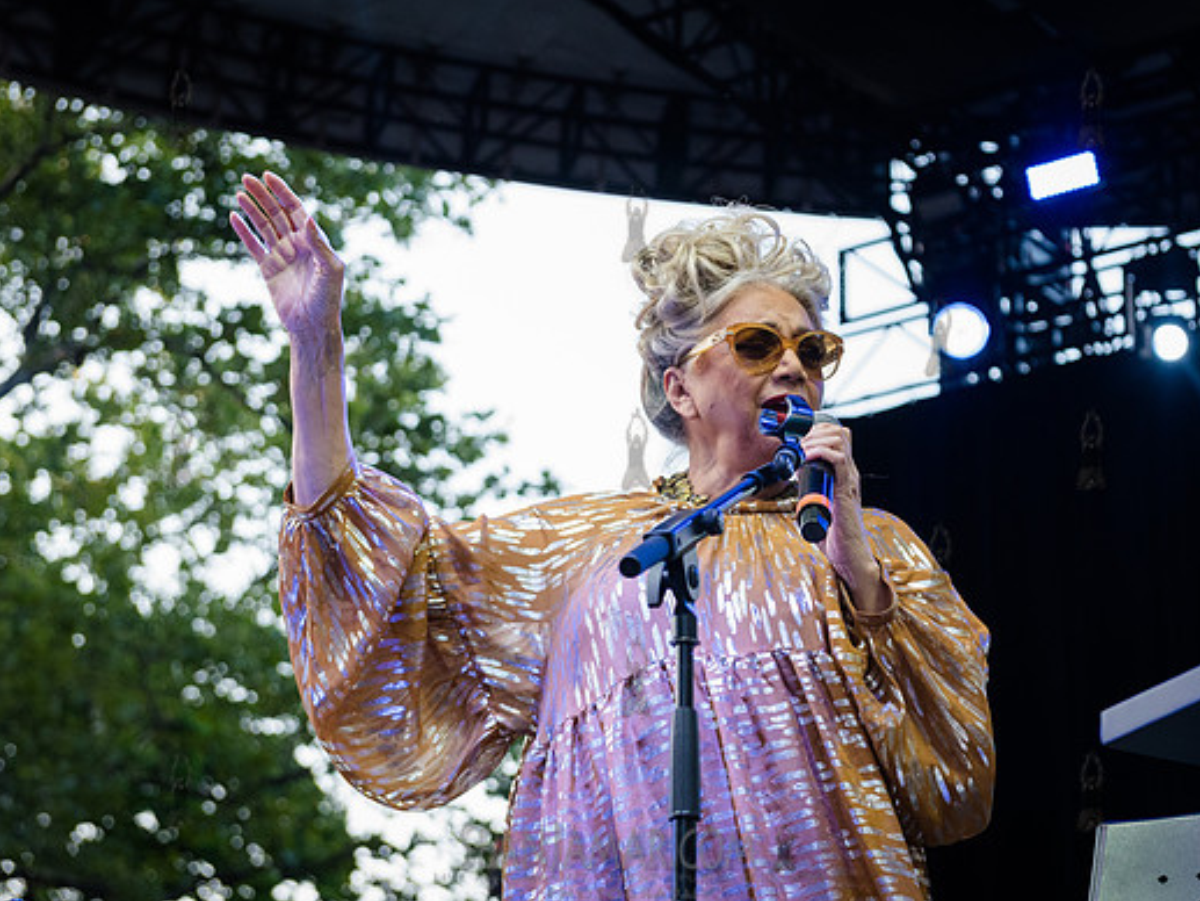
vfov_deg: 16.6
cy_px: 389
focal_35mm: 89
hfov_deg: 22.0
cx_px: 738
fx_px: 3086
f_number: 4.5
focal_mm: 70
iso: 2000
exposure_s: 1/500
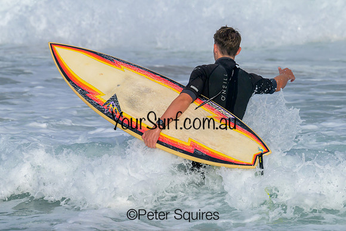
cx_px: 202
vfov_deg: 1.9
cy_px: 127
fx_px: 7116
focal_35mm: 740
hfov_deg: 2.8
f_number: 11
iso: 450
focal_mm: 530
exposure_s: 1/1600
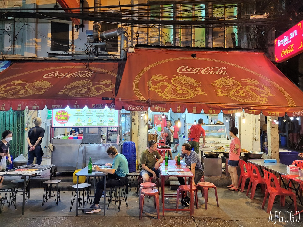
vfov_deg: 53.1
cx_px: 152
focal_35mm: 26
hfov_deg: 67.3
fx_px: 228
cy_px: 114
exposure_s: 1/50
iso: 320
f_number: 1.8
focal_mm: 5.4
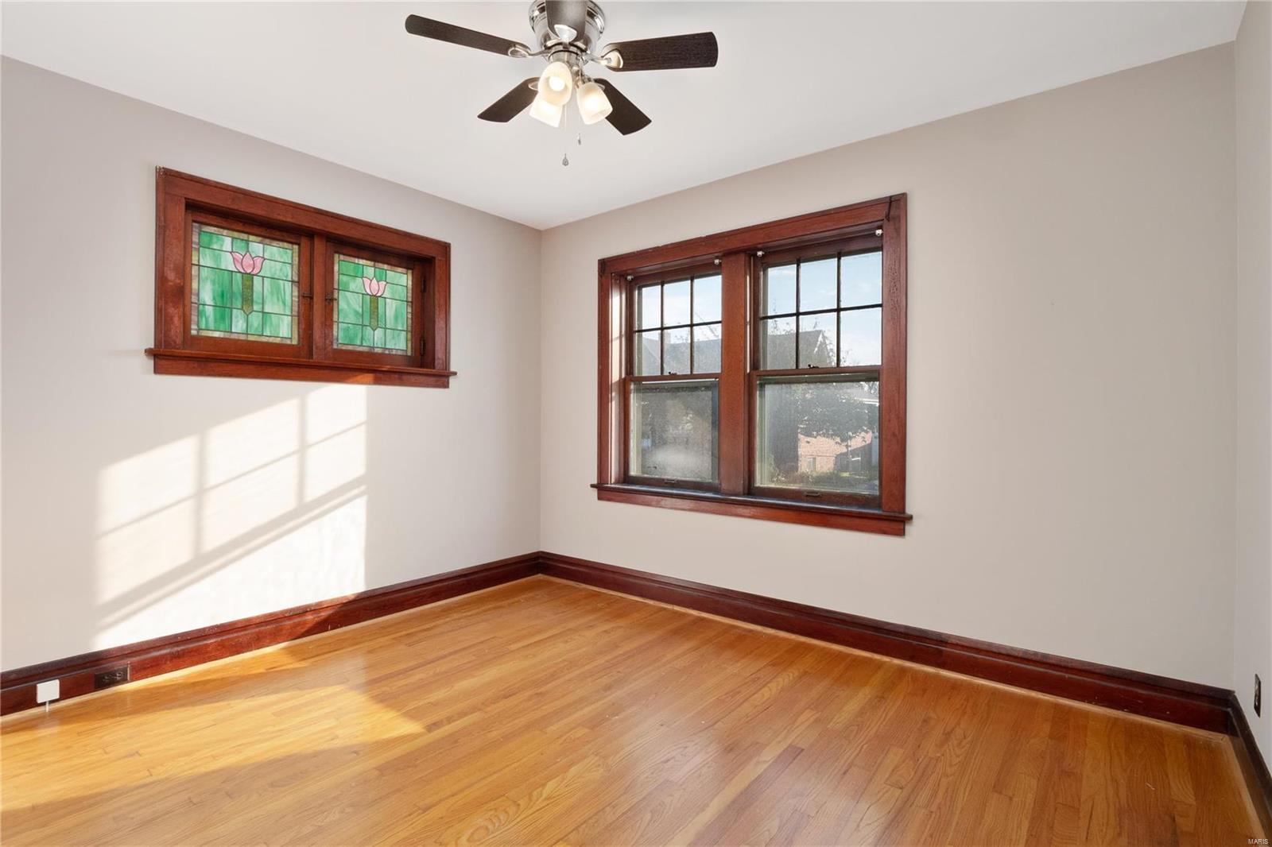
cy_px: 424
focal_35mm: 16
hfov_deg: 96.7
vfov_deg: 73.7
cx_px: 636
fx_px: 565
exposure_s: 1/20
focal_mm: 8
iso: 640
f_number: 10
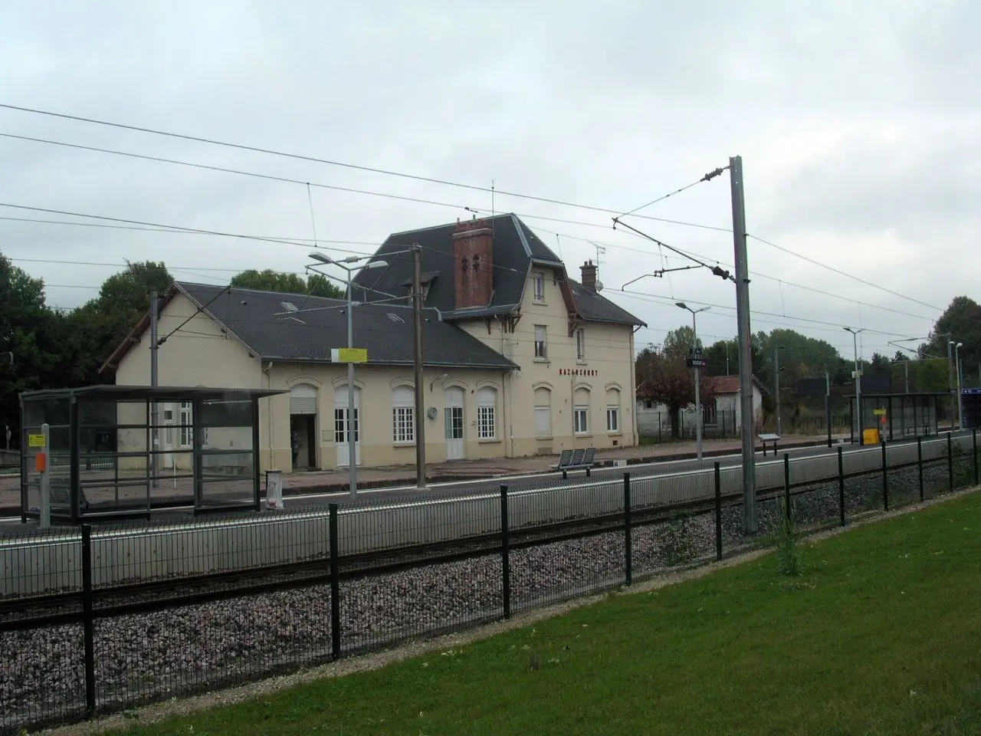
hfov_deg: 50.1
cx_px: 490
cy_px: 368
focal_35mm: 37
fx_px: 1049
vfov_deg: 38.7
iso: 141
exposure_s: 1/419
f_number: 4.5
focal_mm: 5.6
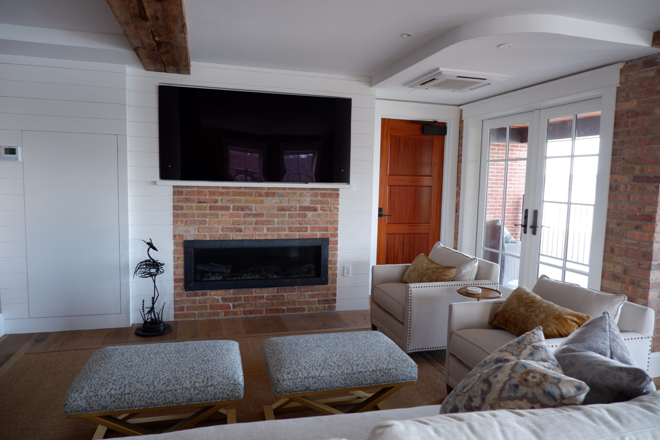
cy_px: 220
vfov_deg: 55.1
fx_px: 422
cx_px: 330
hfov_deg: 76.1
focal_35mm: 23
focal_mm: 15
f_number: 3.5
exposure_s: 1/34
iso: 250
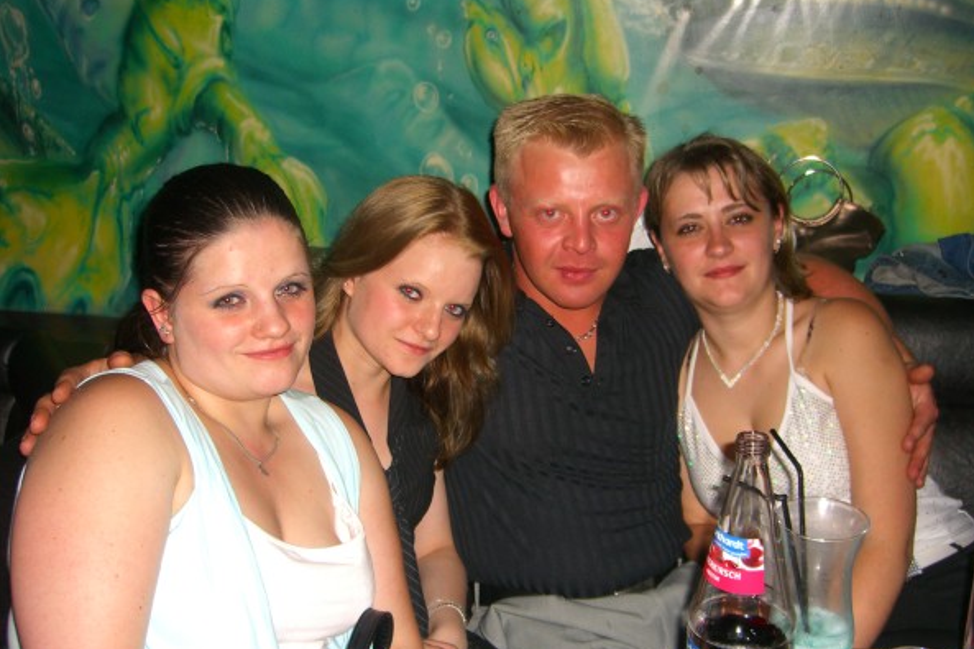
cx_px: 491
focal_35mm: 40
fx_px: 1082
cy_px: 358
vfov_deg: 33.4
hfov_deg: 48.5
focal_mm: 7.9
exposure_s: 1/60
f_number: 2.8
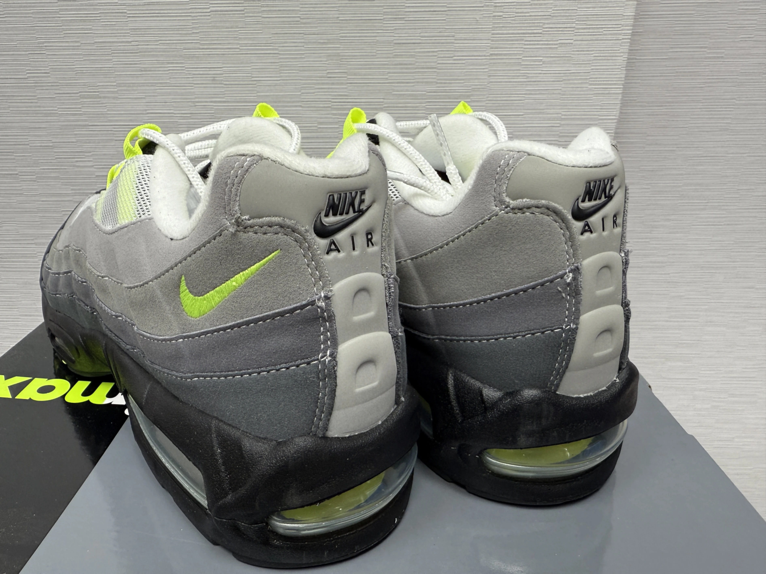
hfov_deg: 71.6
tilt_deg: -22.3
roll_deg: +0.9
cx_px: 383
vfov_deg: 56.8
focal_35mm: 24
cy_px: 287
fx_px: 531
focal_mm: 2.22
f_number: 2.2
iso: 100
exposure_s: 1/99
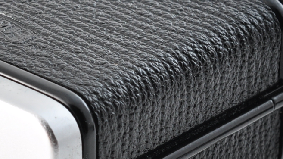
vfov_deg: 5.9
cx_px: -51
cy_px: 85
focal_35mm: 205
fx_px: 1538
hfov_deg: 10.4
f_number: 14
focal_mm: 40
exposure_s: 1/200
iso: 200
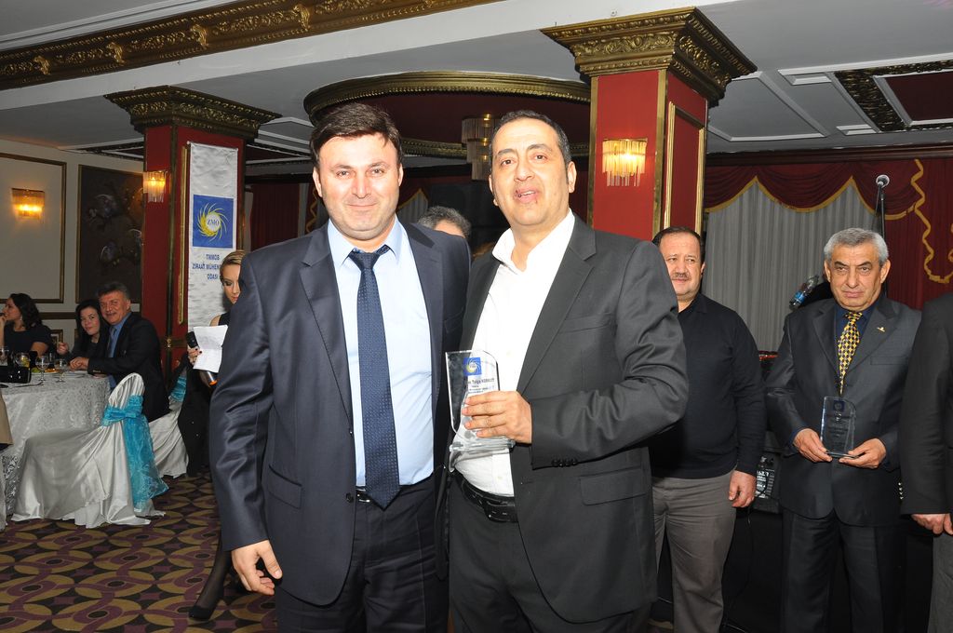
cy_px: 316
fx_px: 833
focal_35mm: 32
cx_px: 476
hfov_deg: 59.6
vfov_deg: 41.6
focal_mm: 21
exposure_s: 1/60
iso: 400
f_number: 9
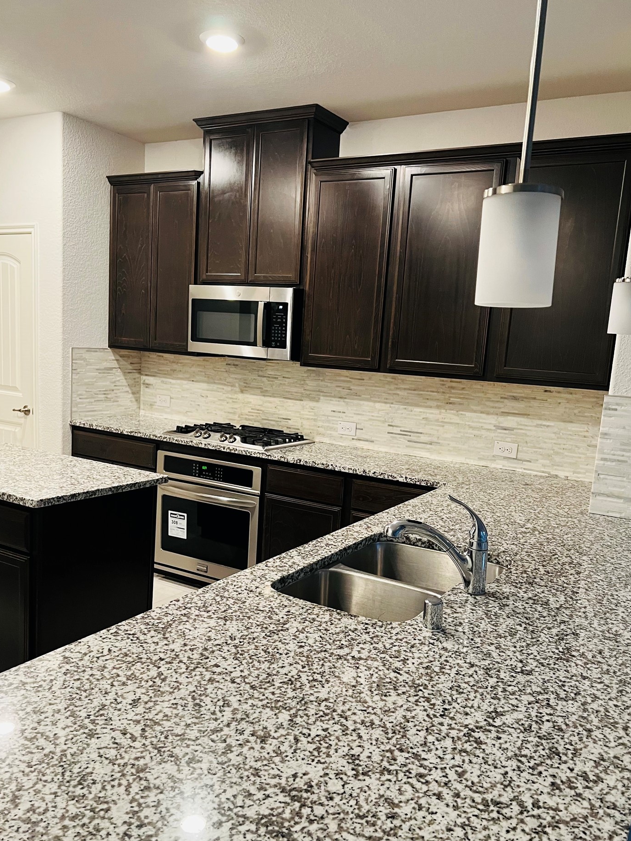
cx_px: 312
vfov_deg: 61.6
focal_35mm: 29
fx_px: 705
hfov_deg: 48.2
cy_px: 450
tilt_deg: -8.4
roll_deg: -3.8
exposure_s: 1/60
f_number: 1.5
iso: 250
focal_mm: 5.7
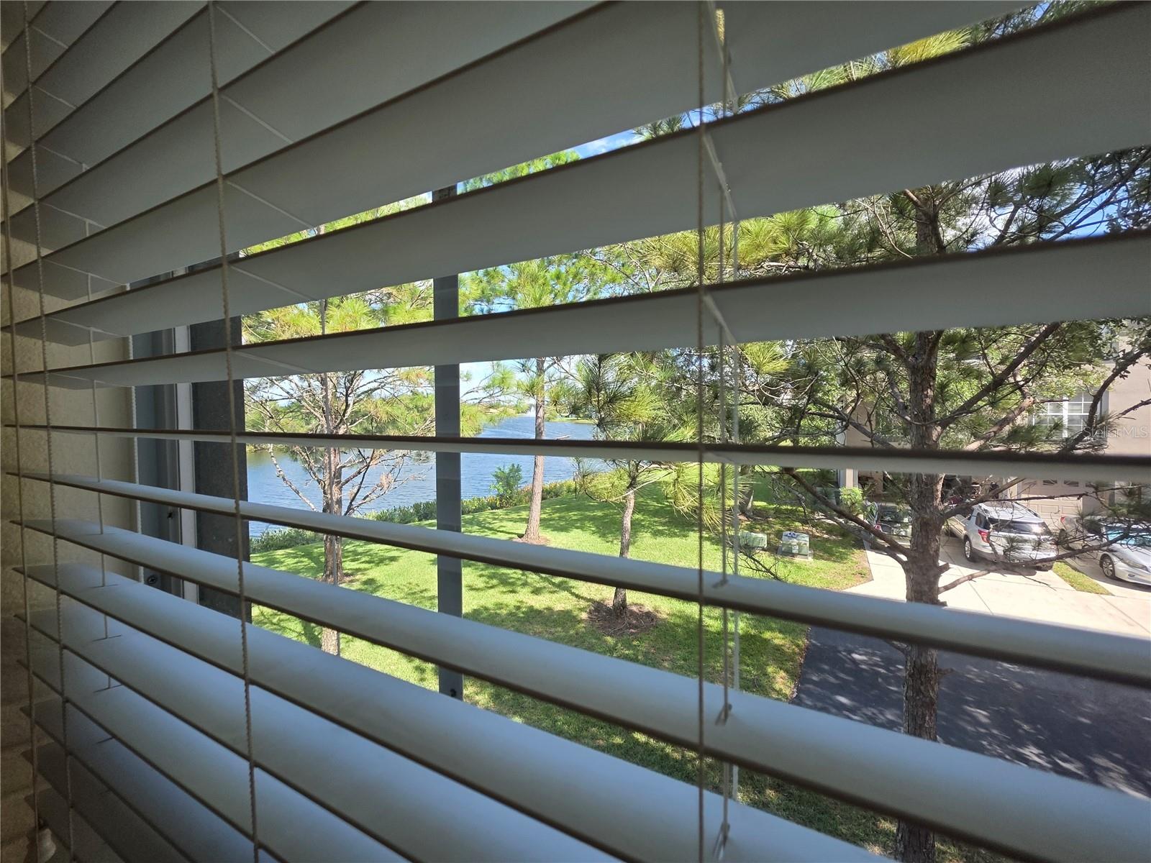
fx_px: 432
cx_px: 576
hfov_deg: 106.2
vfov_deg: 89.9
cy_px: 432
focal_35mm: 13
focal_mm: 2.2
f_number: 1.9
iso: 40
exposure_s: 1/477
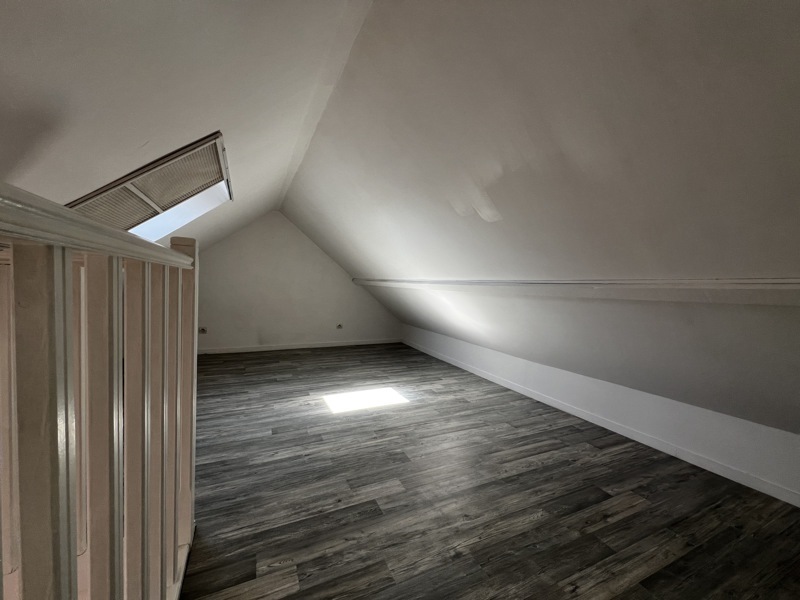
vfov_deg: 89.9
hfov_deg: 106.2
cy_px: 300
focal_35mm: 13
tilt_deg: -1.7
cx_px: 400
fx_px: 300
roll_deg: -1.5
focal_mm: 1.57
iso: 50
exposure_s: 1/99
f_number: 1.8
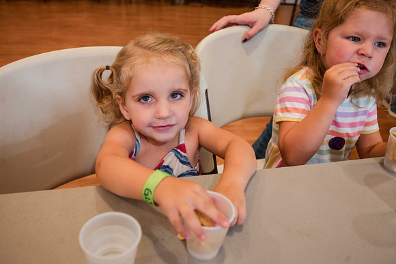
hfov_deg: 61.1
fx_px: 336
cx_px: 197
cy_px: 131
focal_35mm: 31
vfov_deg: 43.0
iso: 2500
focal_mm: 29
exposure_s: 1/125
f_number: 4
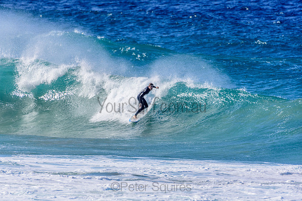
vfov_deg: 1.8
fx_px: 6293
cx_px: 151
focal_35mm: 750
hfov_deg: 2.7
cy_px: 100
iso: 250
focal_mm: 500
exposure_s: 1/2000
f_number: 5.6
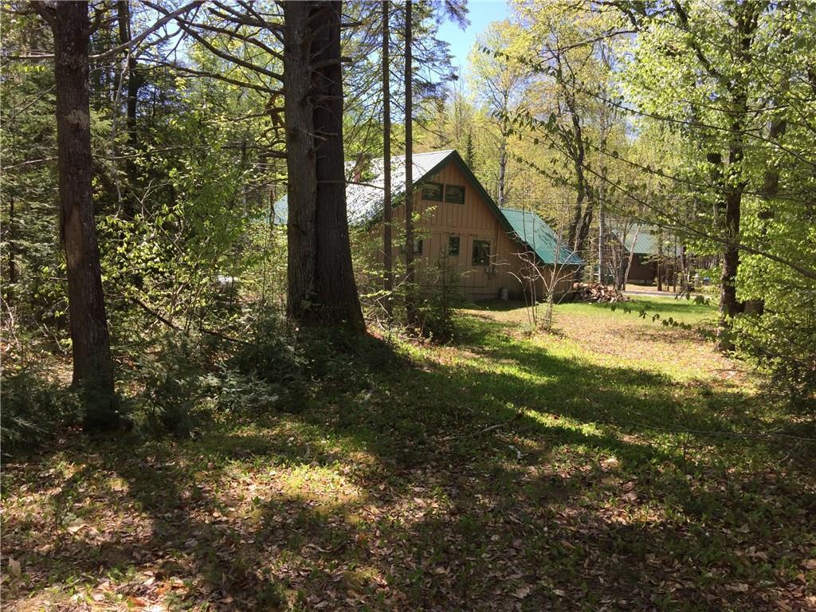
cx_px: 408
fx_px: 684
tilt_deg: -3.2
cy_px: 306
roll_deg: -4.4
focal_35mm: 29
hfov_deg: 61.7
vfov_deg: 48.2
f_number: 2.2
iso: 32
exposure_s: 1/557
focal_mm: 4.15
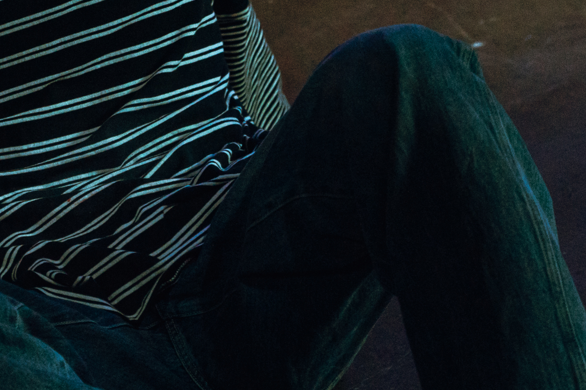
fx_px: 3434
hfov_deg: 9.7
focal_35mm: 211
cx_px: 83
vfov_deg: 6.5
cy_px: -87
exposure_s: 1/200
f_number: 2.8
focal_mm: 65
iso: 3200
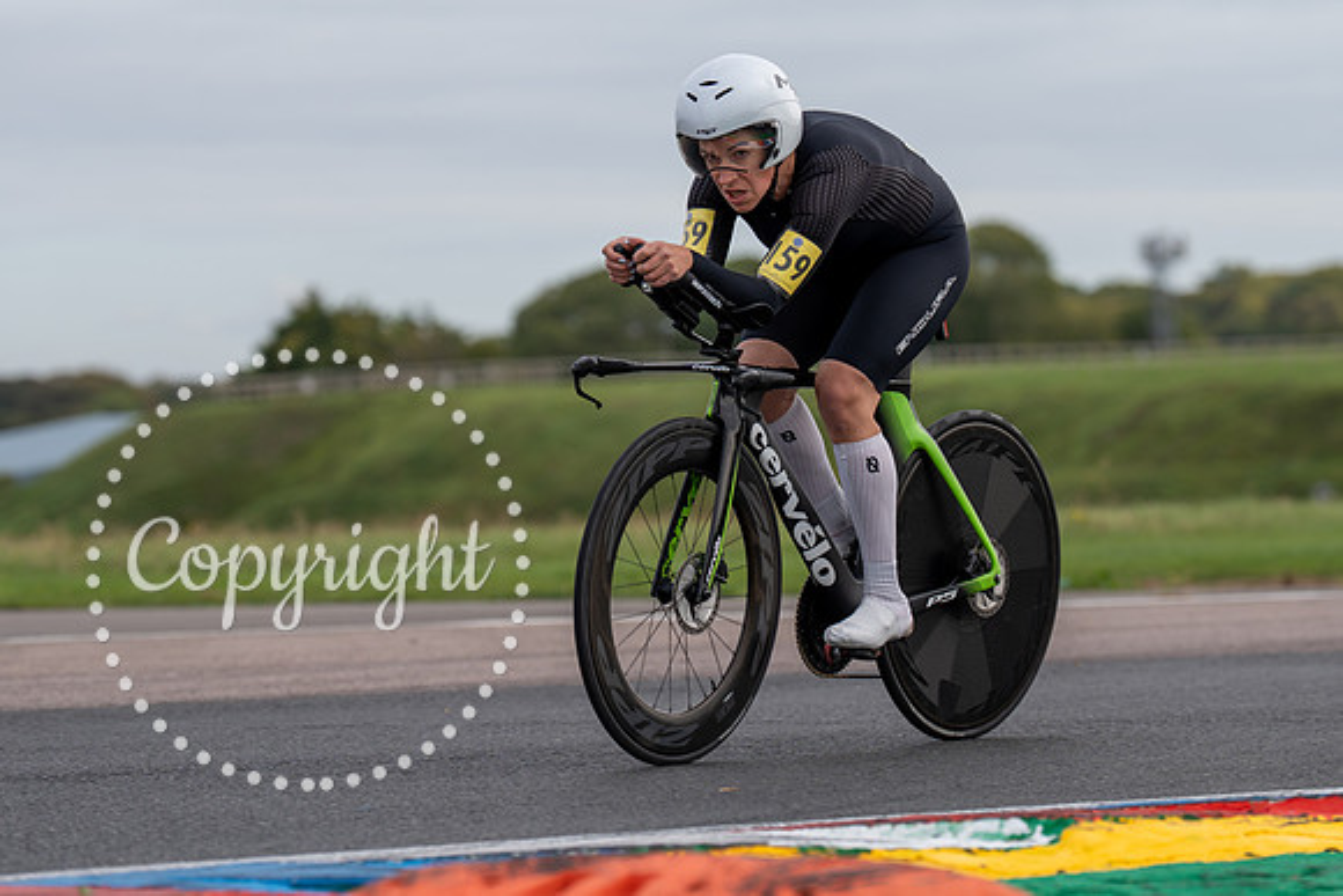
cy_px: 387
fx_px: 6518
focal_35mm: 175
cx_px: 683
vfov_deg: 7.9
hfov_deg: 11.8
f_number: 3.5
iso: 125
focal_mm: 133
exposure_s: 1/800
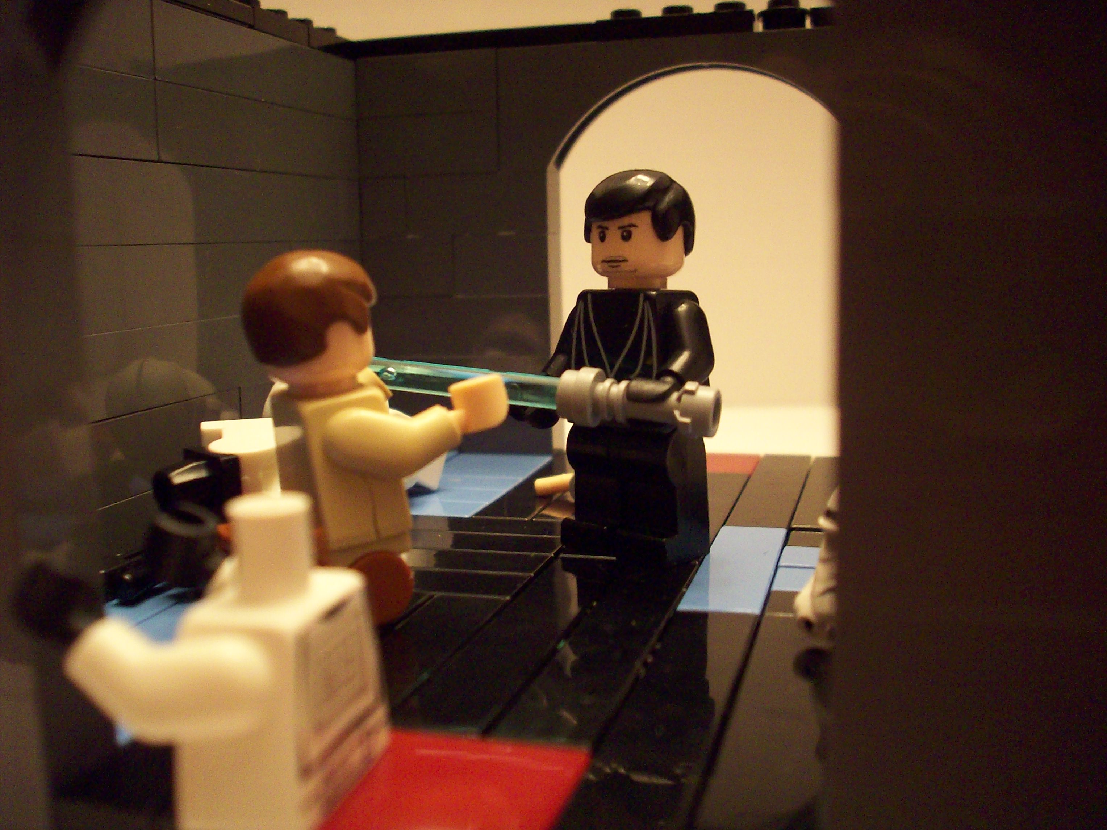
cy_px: 415
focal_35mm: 37
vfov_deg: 38.7
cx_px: 554
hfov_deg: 50.1
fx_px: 1183
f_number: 2.8
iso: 200
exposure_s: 1/8
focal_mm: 6.2
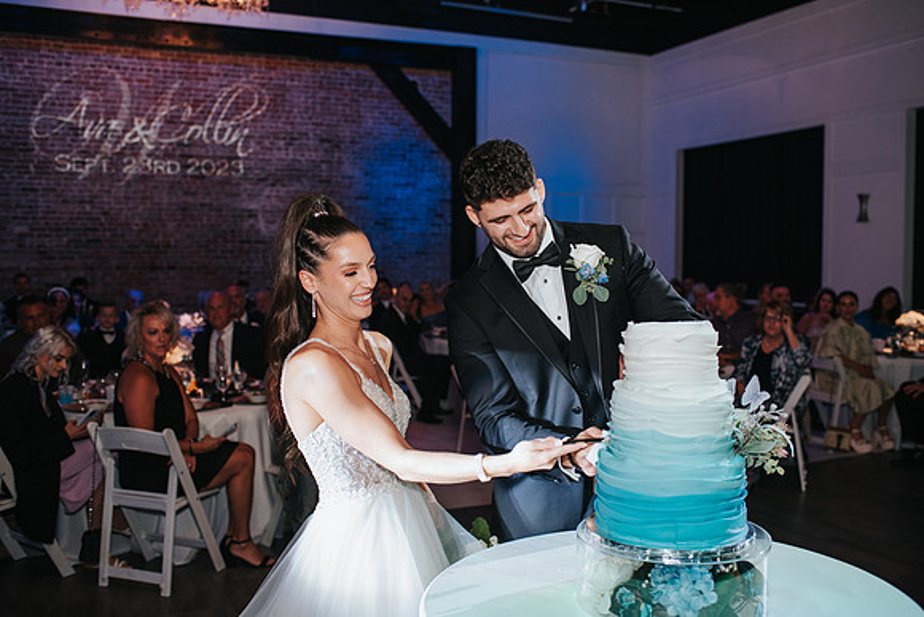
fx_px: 899
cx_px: 462
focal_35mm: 35
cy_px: 308
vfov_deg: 37.9
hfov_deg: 54.4
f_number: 2.8
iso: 1000
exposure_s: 1/200
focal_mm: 35
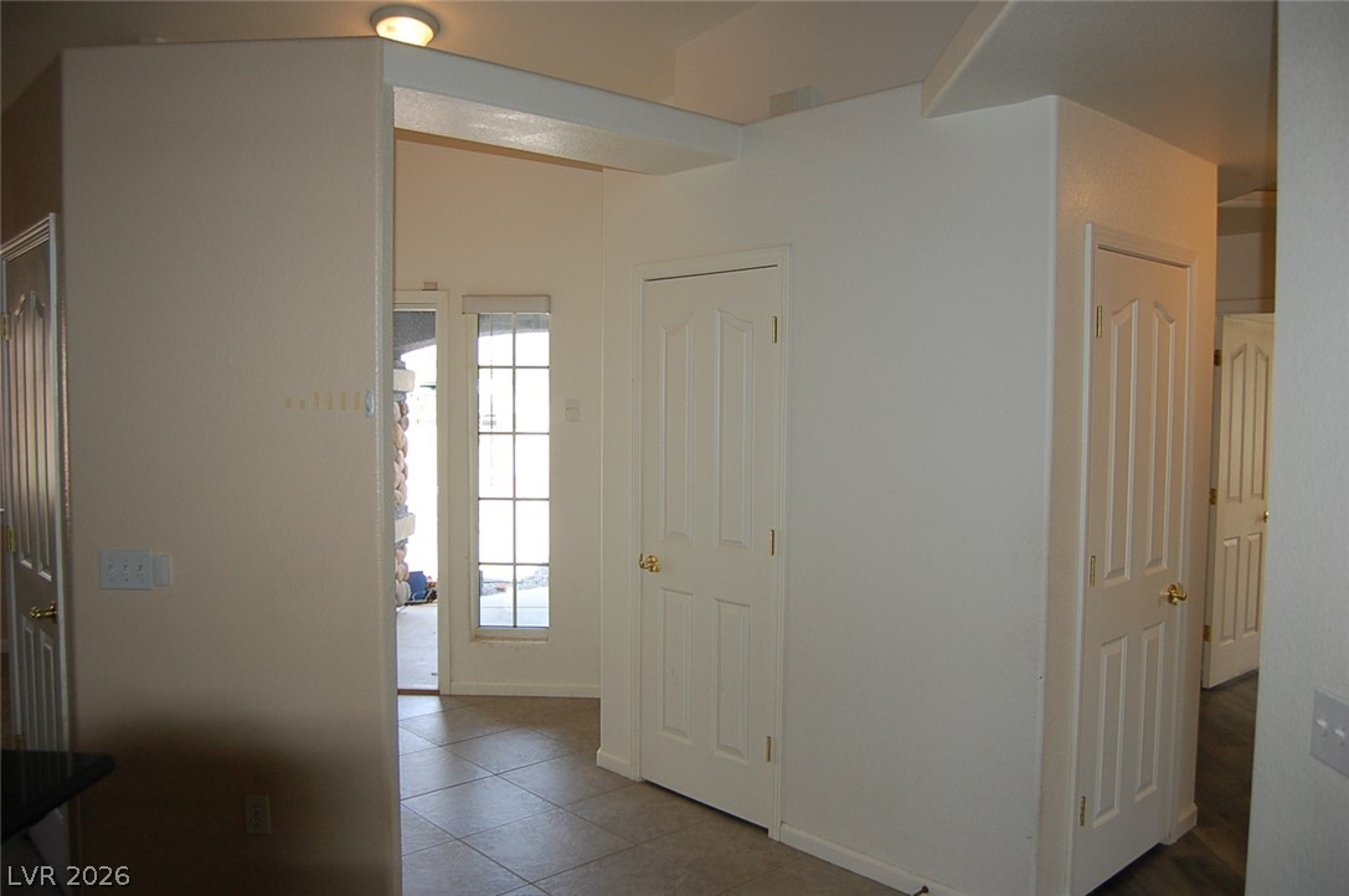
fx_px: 1011
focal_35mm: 27
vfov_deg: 47.8
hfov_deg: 67.4
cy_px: 448
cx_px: 674
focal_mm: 18
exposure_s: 1/200
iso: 400
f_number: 3.5
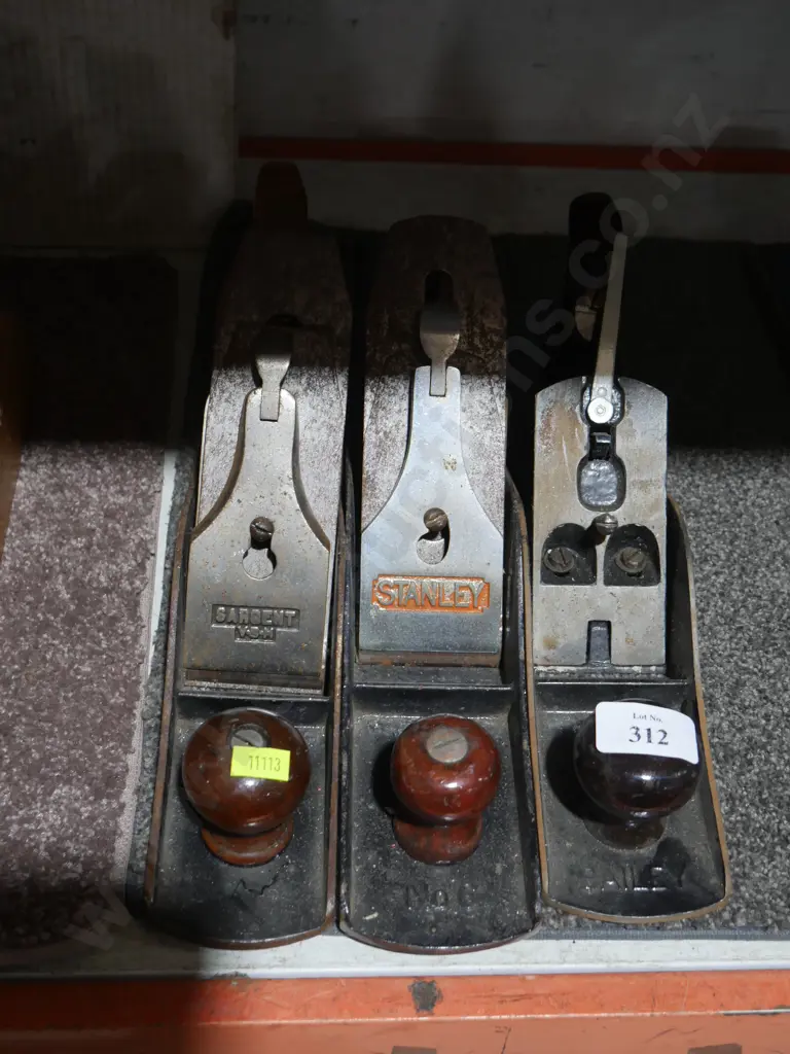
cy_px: 527
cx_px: 395
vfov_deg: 39.7
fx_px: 1461
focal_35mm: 48
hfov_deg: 30.3
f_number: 5.2
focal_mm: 24
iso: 800
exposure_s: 1/60
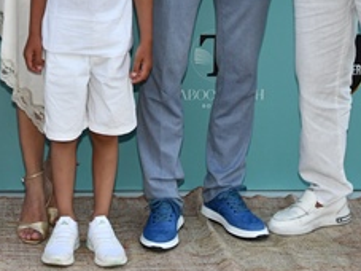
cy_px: -120
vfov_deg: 11.0
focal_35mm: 130
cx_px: 57
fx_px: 1355
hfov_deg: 15.1
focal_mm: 40
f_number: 5.6
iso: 1000
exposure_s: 1/160
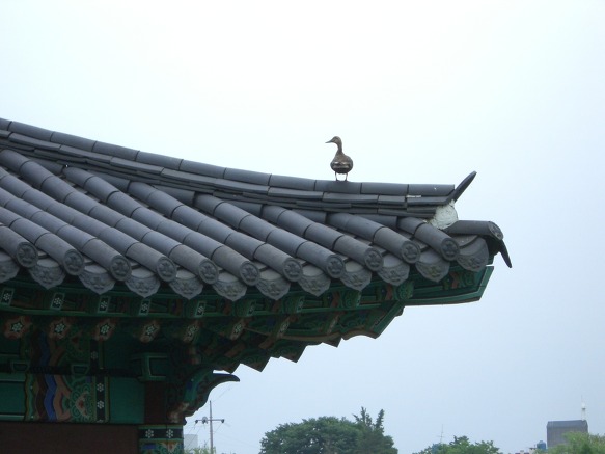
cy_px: 227
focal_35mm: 114
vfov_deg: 13.0
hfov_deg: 17.3
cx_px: 302
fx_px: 1992
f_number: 5.2
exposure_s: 1/160
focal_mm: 18.6
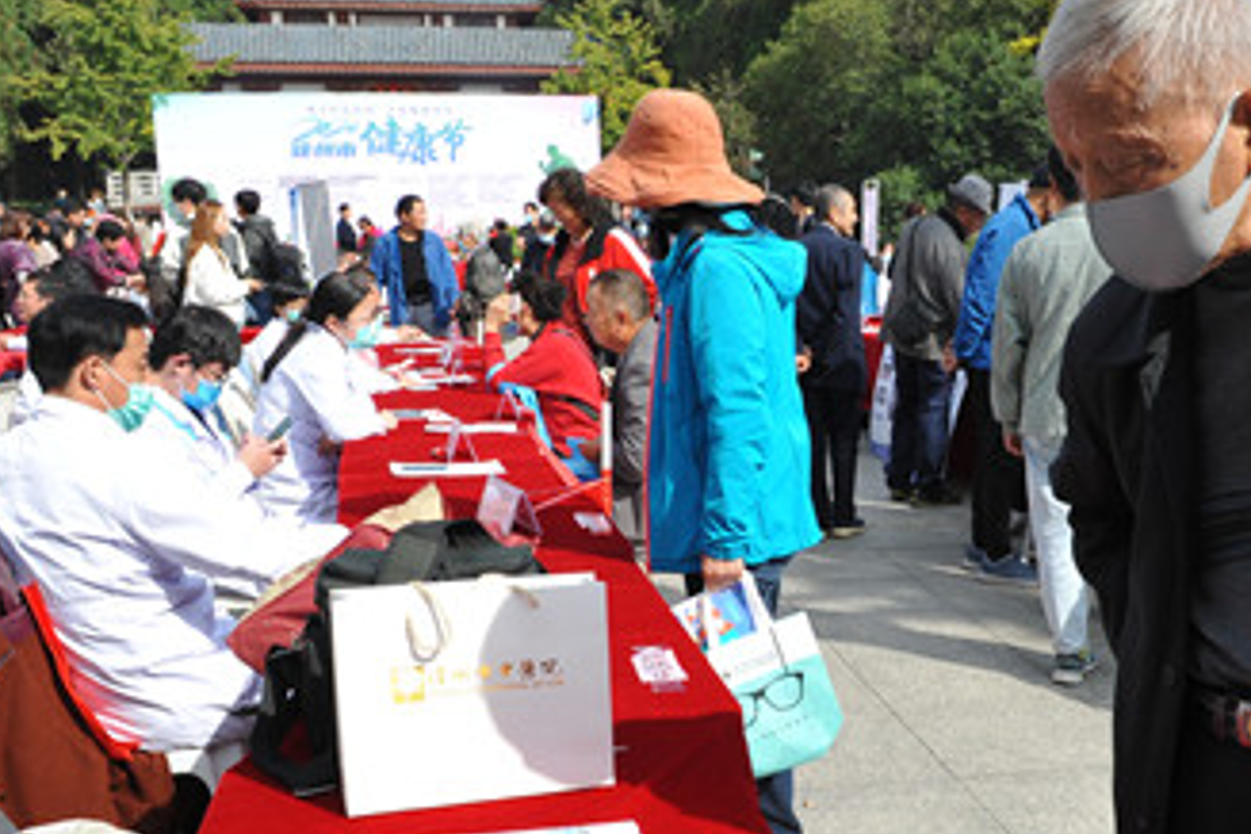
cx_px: 849
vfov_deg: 30.0
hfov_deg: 43.8
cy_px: 622
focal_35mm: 44
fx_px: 1529
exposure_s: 1/640
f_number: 13
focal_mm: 24
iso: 1000
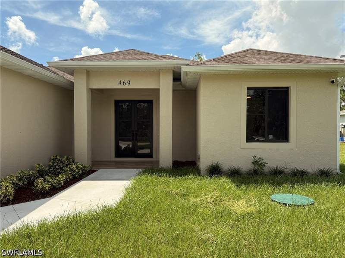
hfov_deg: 71.6
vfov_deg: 56.8
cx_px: 172
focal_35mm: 24
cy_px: 129
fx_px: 239
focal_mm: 6.76
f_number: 1.78
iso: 80
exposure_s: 1/1250
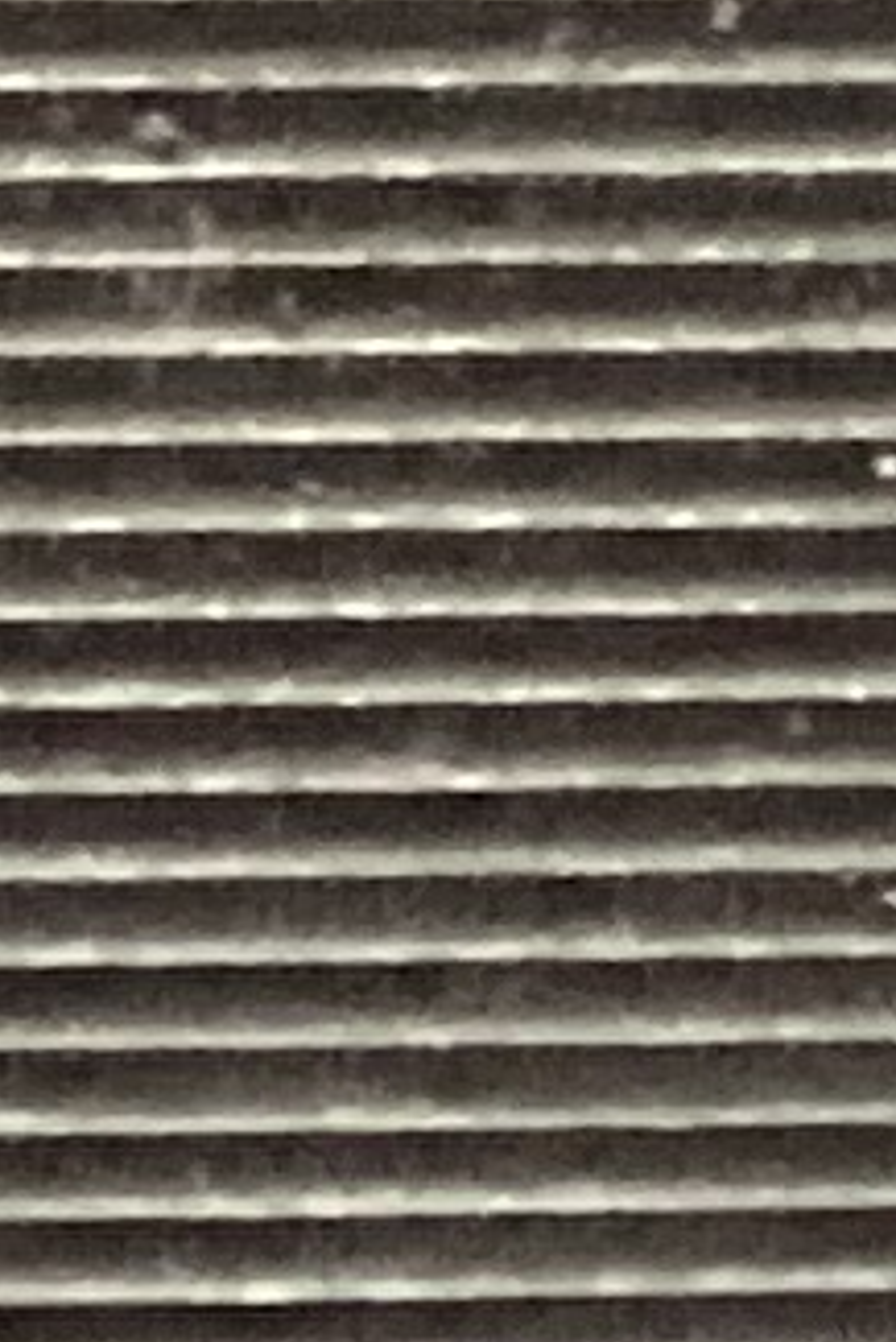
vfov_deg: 6.0
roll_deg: +4.7
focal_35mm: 324
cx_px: -2651
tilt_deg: -31.4
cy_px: -2411
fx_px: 12082
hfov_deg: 4.0
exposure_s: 1/24
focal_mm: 3.3
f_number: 2.4
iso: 640
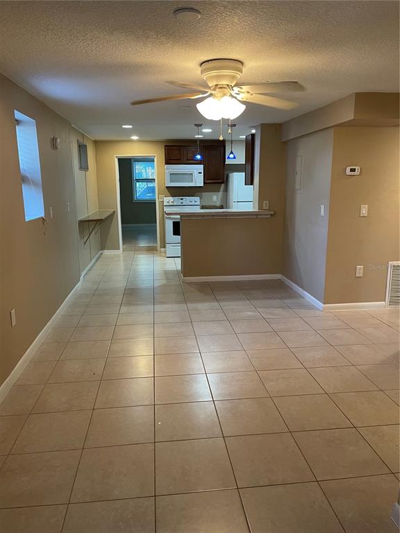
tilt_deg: -10.2
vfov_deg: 67.3
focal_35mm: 26
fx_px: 401
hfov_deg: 53.1
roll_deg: +0.4
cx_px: 200
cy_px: 266
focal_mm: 5.1
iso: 200
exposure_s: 1/60
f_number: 1.6
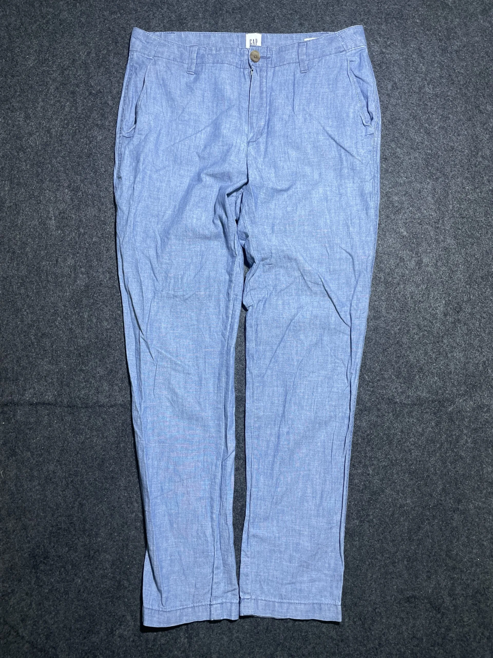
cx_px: 246
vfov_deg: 67.3
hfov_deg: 53.1
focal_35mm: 26
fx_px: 494
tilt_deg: -60.4
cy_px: 329
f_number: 1.6
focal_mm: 4.2
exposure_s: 1/100
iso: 100
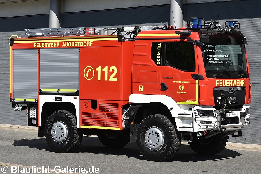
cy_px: 87
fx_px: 616
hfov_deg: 23.9
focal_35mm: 85
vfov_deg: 16.1
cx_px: 130
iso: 200
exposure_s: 1/400
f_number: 10
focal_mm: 85
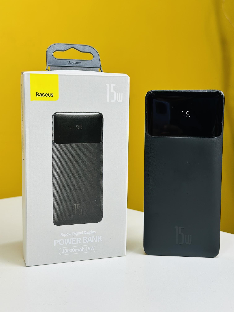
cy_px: 156
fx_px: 433
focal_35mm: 48
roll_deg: -0.2
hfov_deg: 30.3
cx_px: 117
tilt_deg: -5.8
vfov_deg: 39.7
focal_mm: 6.86
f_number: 1.78
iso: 80
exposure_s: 1/101
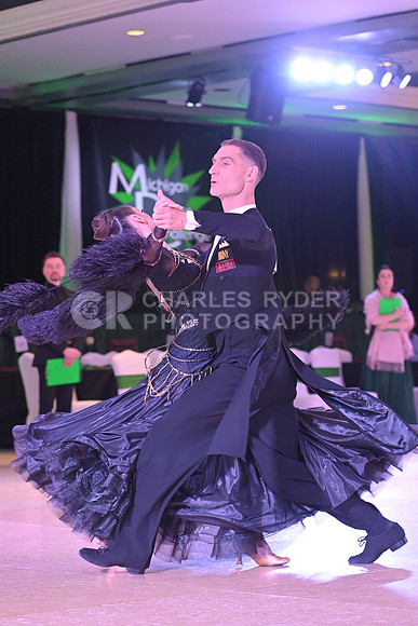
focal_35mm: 105
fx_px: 1828
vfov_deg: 19.5
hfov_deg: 13.0
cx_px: 209
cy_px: 313
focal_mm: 105
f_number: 4.5
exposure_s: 1/400
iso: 5000
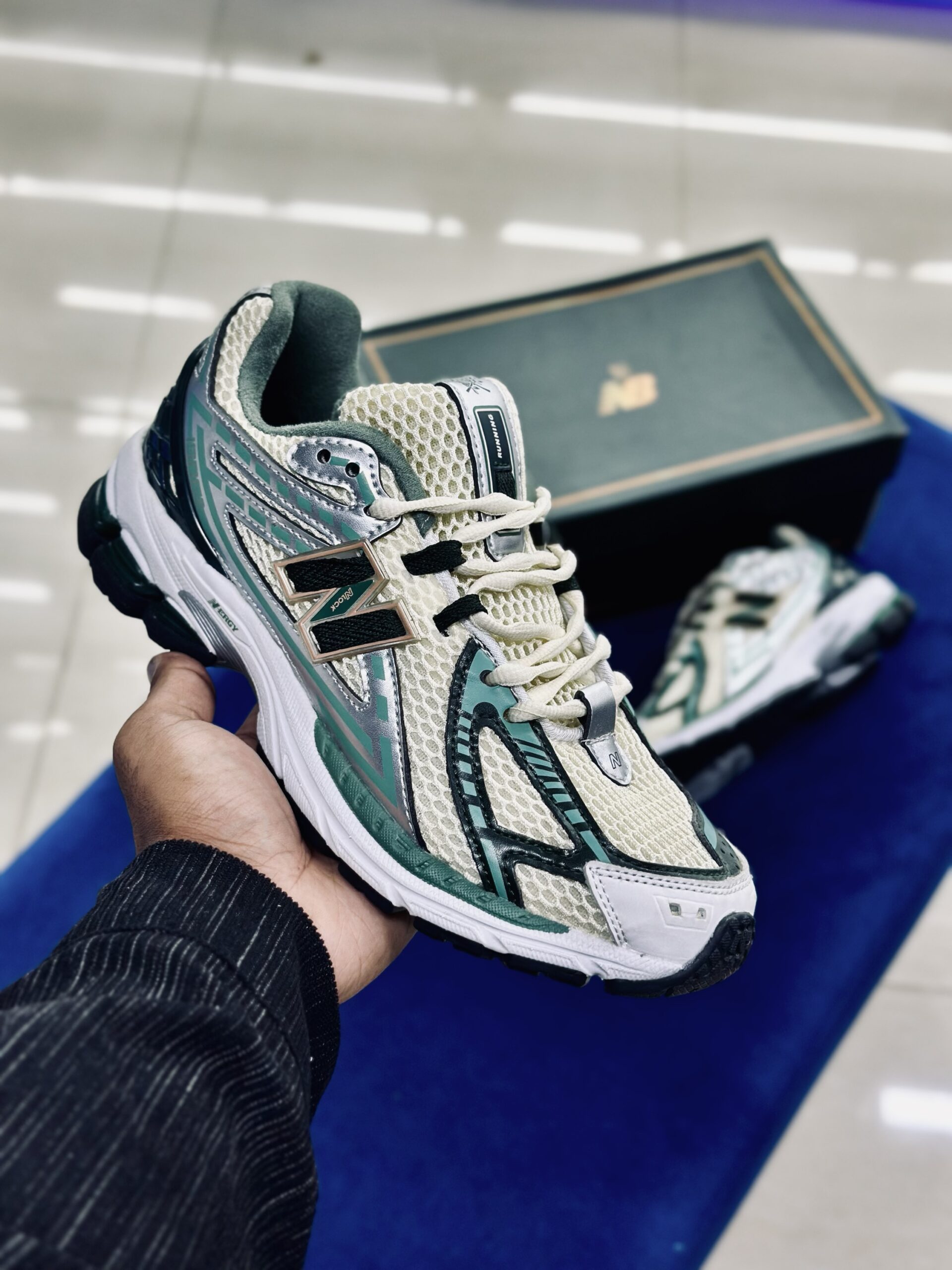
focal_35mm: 48
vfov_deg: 39.7
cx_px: 476
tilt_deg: -52.1
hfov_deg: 30.3
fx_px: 1760
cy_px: 635
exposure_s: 1/100
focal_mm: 6.86
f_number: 1.78
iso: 64
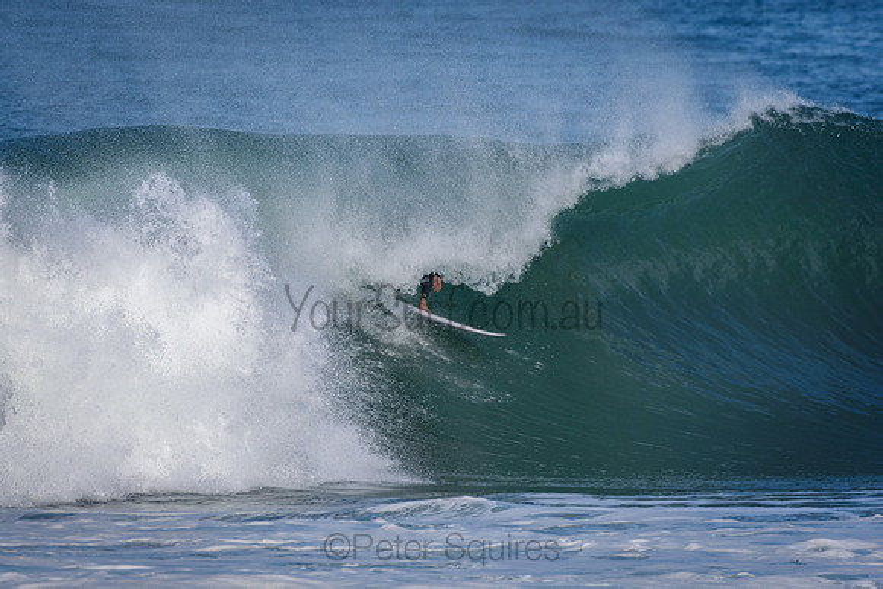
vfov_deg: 1.8
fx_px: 18399
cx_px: 442
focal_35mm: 750
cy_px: 294
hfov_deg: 2.7
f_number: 5.6
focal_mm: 500
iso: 280
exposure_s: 1/2000
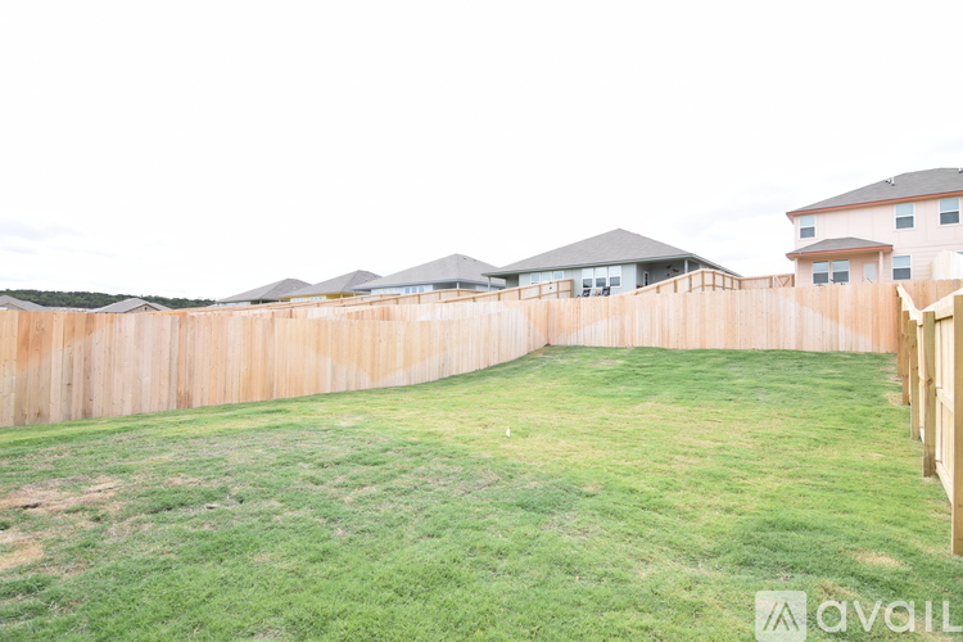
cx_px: 482
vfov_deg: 72.1
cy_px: 321
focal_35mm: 16
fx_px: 441
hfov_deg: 95.0
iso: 100
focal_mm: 11
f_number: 6.3
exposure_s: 1/160
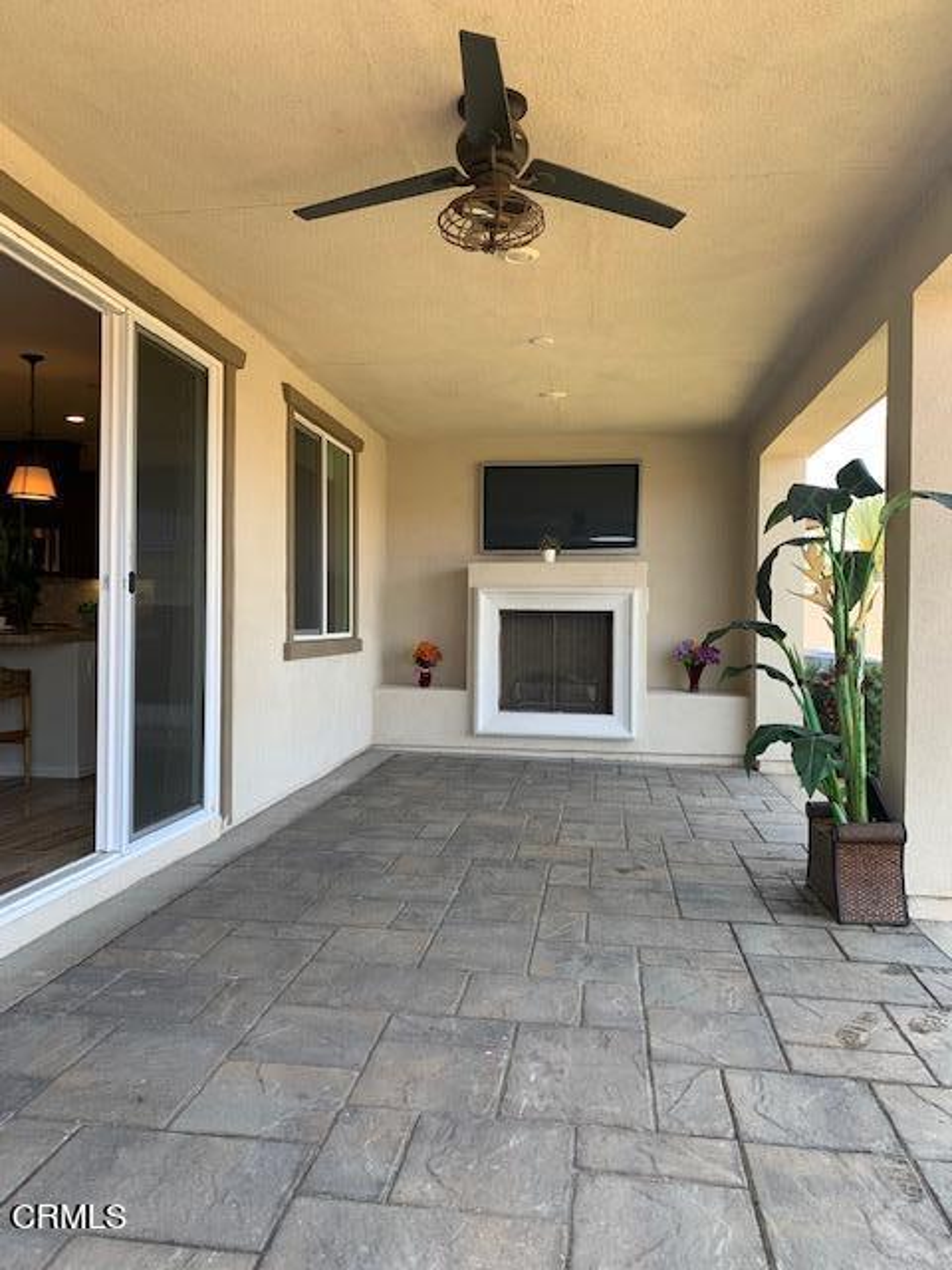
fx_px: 953
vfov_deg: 67.3
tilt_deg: -1.1
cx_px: 476
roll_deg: -0.7
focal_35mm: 26
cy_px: 635
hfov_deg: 53.1
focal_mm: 4.25
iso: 25
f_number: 1.8
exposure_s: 1/129
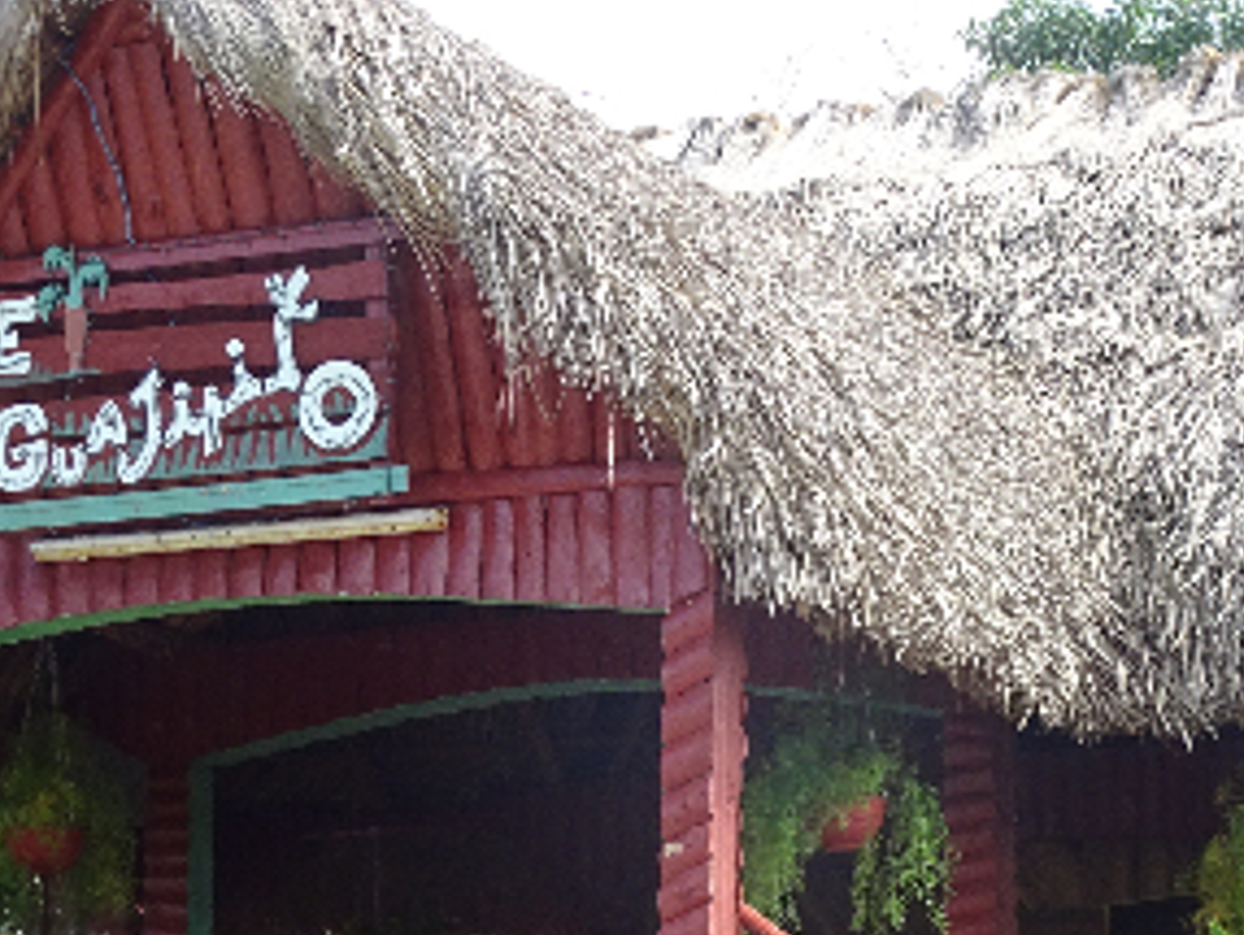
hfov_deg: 16.0
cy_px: 909
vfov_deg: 11.9
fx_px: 4424
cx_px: 661
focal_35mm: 123
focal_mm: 7.58
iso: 80
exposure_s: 1/125
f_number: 4.5
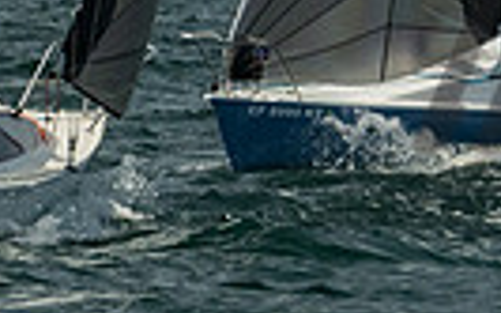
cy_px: -492
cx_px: 124
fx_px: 11178
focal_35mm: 819
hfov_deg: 2.6
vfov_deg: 1.6
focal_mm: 99
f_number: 6.3
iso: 320
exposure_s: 1/1000
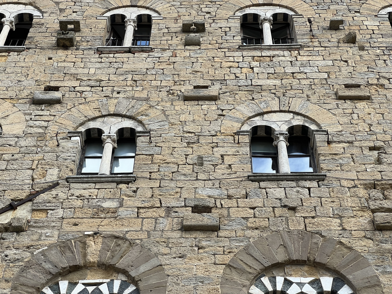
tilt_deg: +56.6
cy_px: 147
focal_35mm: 77
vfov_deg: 19.1
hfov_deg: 25.3
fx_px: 872
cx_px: 196
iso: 32
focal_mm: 9
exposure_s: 1/231
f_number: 2.8
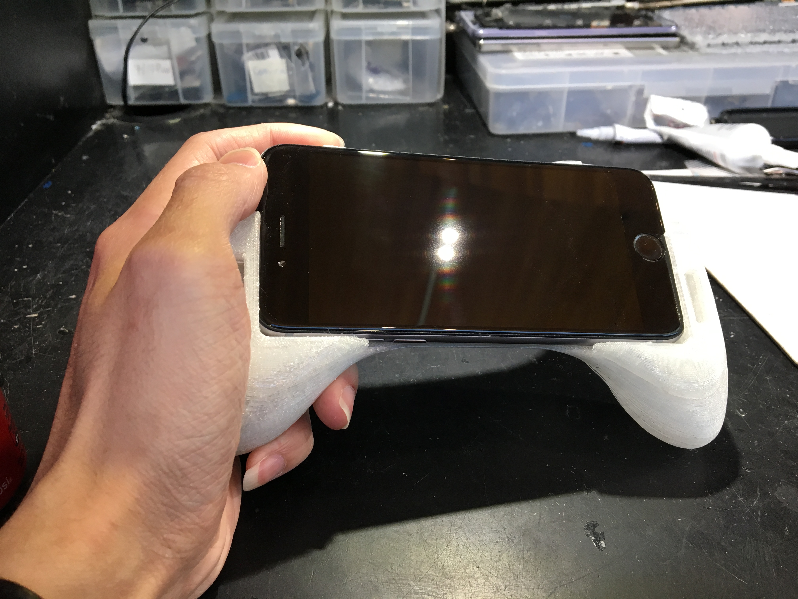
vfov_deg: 48.2
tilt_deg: -31.9
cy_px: 300
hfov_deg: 61.7
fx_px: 669
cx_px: 399
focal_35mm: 29
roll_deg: -1.1
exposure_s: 1/33
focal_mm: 4.15
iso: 40
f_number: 2.2
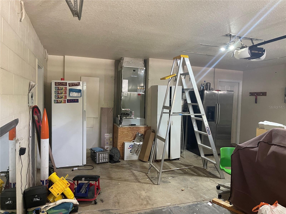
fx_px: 207
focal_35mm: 25
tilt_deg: -3.3
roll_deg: -2.2
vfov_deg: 54.9
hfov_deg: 69.4
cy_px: 107
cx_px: 143
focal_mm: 5.1
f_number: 1.6
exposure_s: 1/60
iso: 250
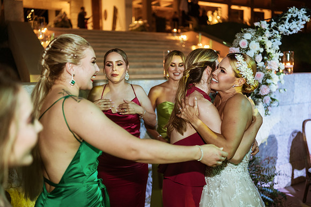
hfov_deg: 54.5
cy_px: 104
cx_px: 156
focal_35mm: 35
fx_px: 302
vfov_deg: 37.8
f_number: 1.8
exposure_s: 1/100
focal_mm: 35
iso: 1000
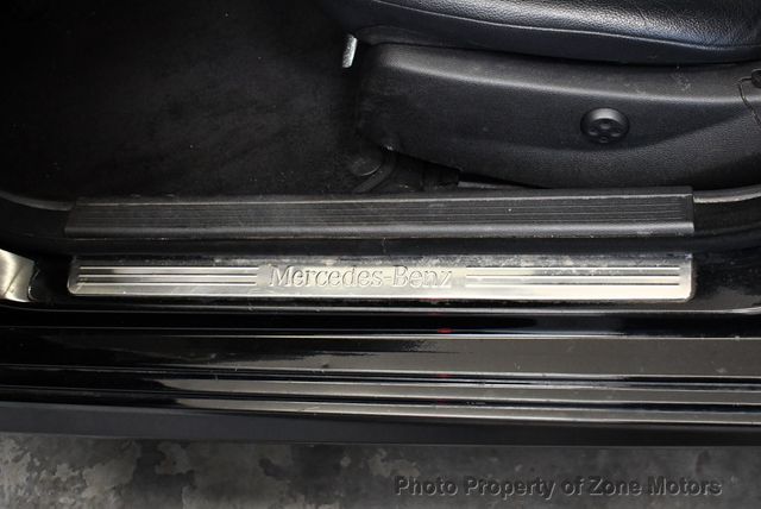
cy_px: 254
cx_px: 380
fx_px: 1058
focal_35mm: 50
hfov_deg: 39.6
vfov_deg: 27.0
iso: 3200
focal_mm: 25
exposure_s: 1/100
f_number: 4
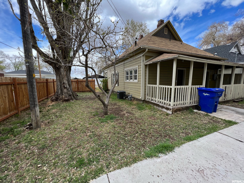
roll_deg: +0.2
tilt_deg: -5.6
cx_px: 122
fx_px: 92
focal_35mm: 13
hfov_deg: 106.2
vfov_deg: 89.9
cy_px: 92
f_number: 1.8
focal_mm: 1.57
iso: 32
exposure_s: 1/518
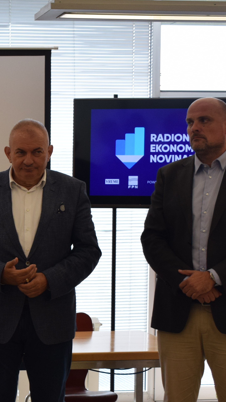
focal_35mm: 106
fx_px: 1132
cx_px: -148
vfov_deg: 20.0
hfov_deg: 10.8
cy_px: 281
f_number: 5.6
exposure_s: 1/125
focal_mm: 29
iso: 400
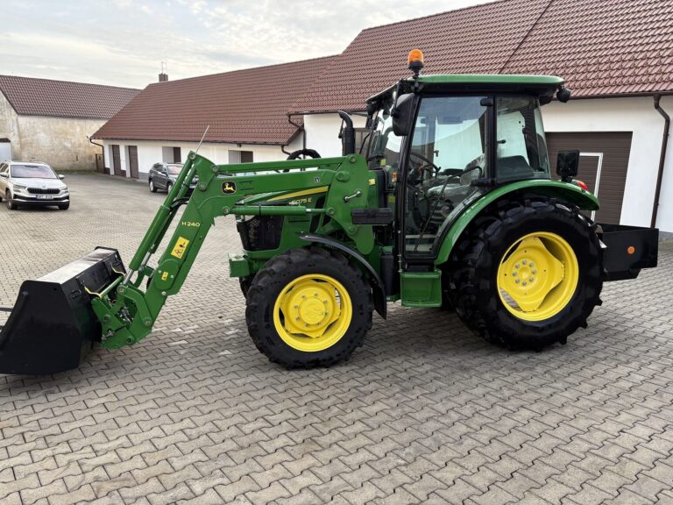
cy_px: 252
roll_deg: -1.0
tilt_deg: -12.5
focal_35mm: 26
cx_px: 336
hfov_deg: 67.3
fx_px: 505
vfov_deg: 53.1
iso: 50
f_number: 1.6
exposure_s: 1/369
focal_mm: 5.96
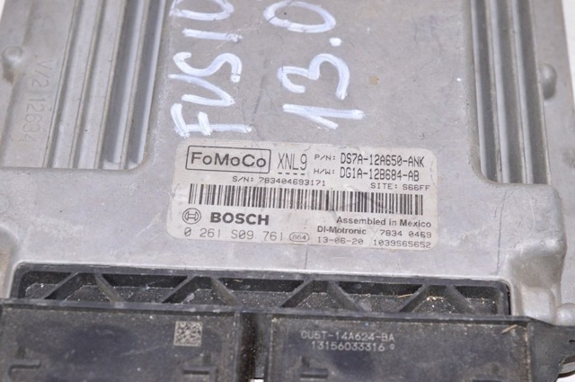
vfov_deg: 18.9
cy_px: 191
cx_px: 288
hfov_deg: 28.1
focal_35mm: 72
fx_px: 1149
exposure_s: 1/160
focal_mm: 48
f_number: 8
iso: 1600
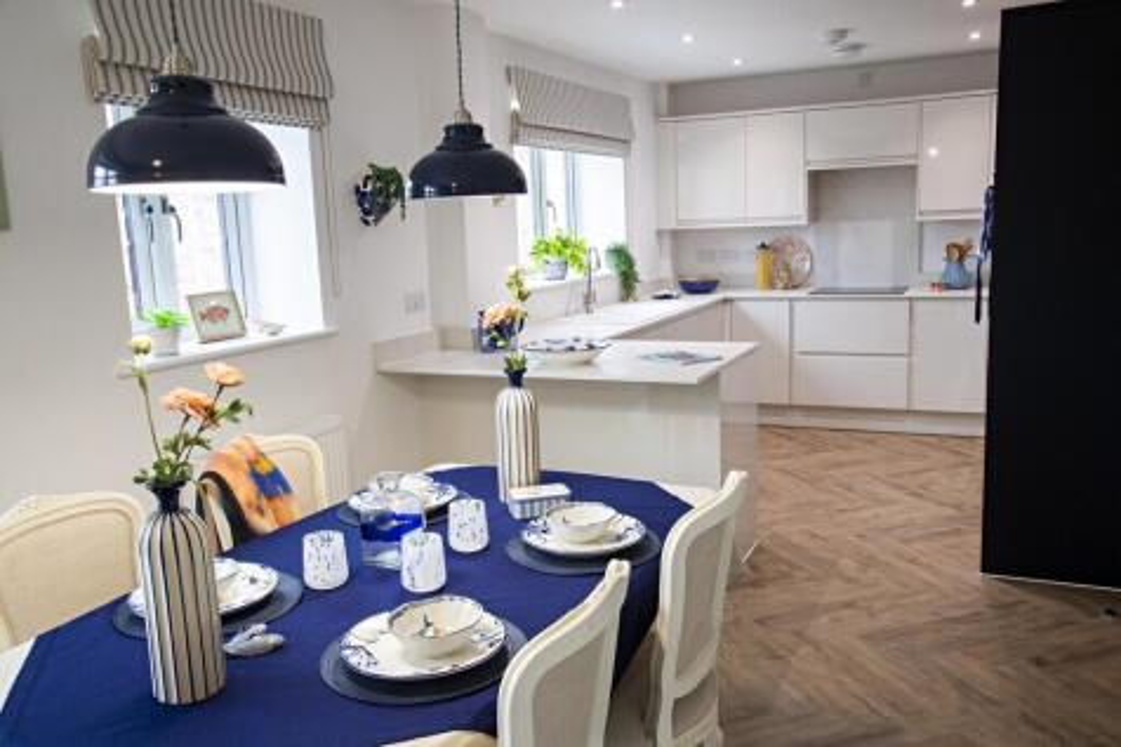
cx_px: 560
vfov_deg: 43.6
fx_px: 934
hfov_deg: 61.9
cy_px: 374
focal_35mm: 30
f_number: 9
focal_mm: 30
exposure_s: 1/20
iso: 800
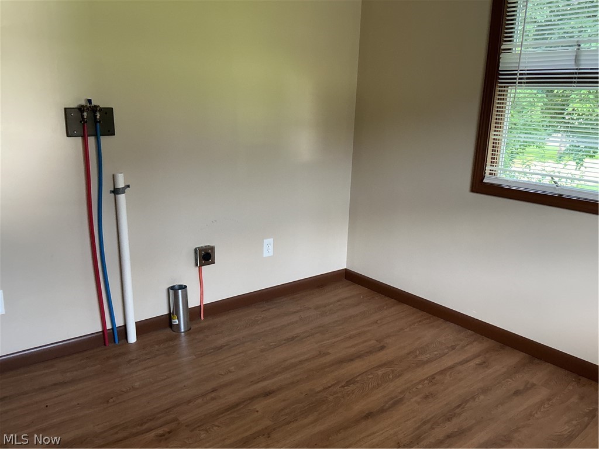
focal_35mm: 29
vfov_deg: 48.2
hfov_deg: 61.7
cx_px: 300
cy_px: 224
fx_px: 502
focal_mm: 3
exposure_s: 1/60
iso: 125
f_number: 1.8
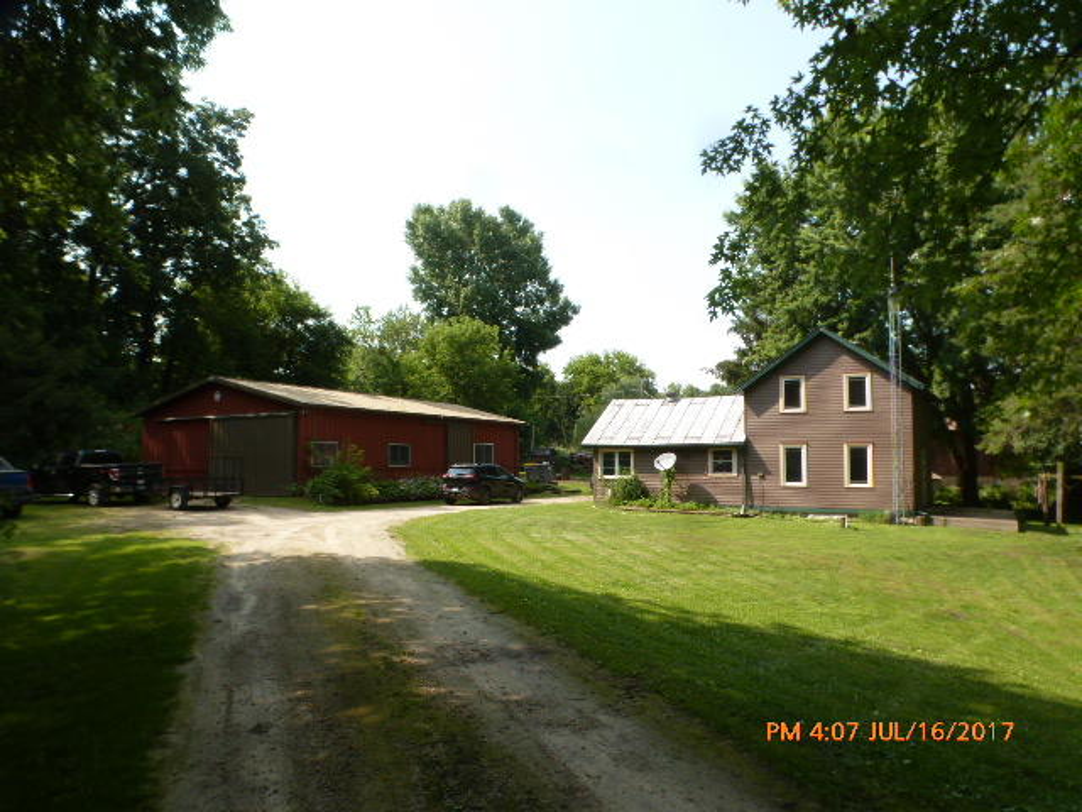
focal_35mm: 24
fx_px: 750
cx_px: 541
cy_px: 406
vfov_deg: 56.8
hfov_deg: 71.6
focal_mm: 4.3
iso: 100
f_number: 4
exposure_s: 1/250
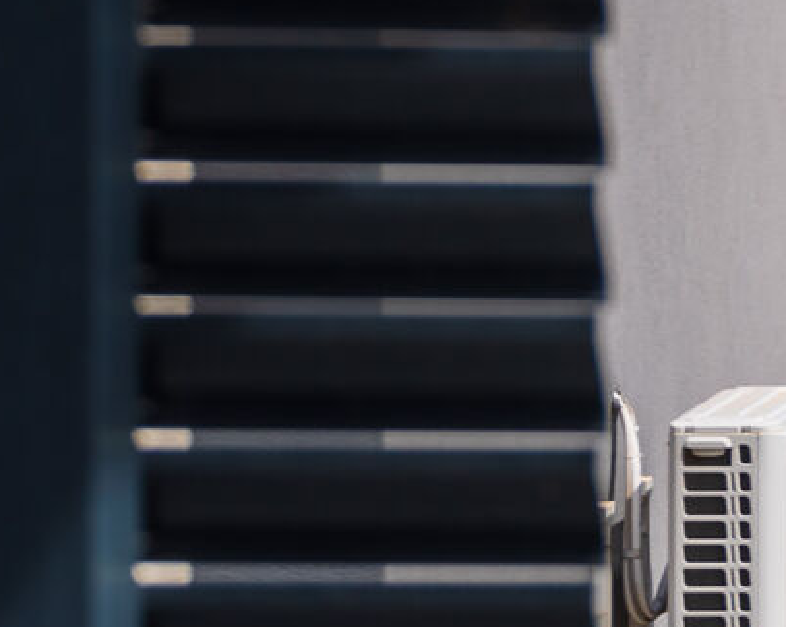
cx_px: 2652
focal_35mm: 376
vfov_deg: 4.1
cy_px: -400
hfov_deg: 4.8
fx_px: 8738
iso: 100
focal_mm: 58
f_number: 7.1
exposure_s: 1/400
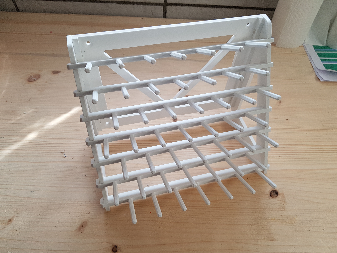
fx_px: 253
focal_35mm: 26
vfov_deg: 53.1
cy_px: 126
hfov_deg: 67.3
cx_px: 168
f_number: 1.7
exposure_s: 1/50
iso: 50
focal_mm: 4.2
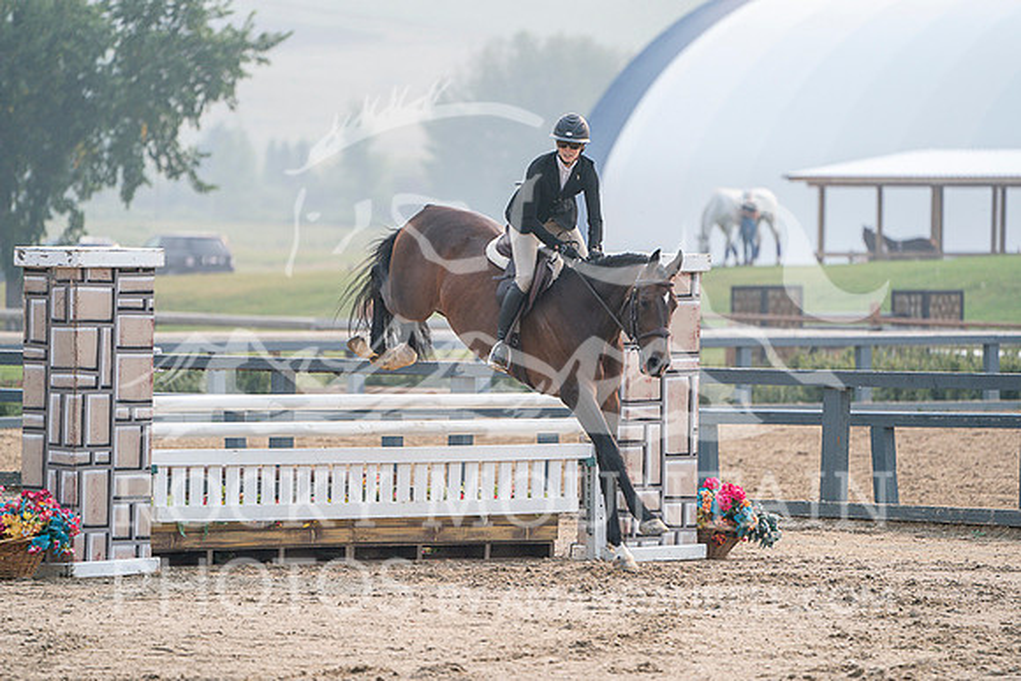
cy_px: 340
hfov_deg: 6.1
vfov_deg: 4.1
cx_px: 510
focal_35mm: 336
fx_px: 9531
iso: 500
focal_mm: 336
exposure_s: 1/800
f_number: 5.6
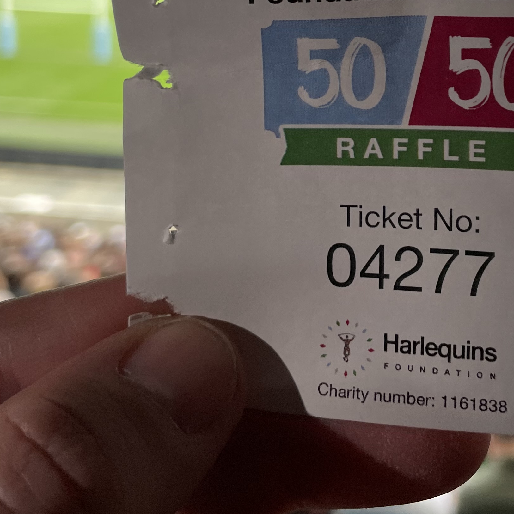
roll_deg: -2.2
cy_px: 71
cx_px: 350
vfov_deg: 29.1
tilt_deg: -10.6
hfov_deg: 29.8
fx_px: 958
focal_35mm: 57
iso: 64
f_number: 1.6
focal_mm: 4.2
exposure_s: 1/121
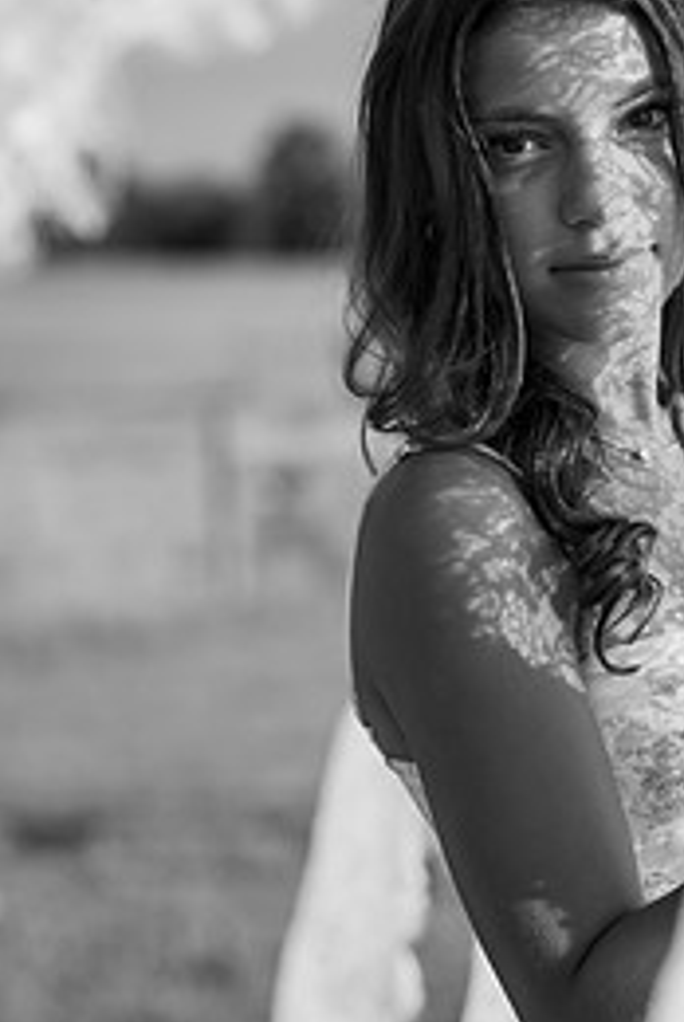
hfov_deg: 11.3
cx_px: 523
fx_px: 3439
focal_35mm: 121
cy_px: 350
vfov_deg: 16.9
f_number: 3.2
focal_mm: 70
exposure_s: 1/2500
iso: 320
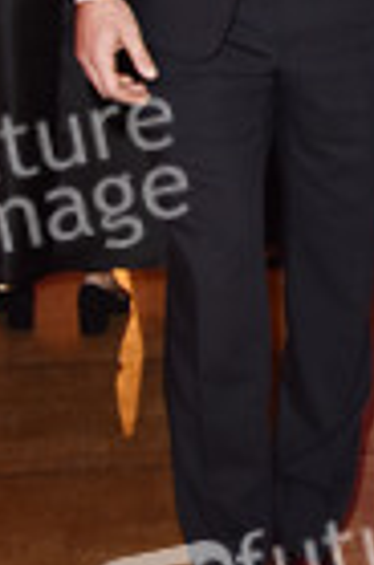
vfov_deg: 20.2
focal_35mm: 98
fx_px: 1535
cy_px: -8
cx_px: 423
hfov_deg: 13.6
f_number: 4.5
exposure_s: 1/40
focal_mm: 34
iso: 1600
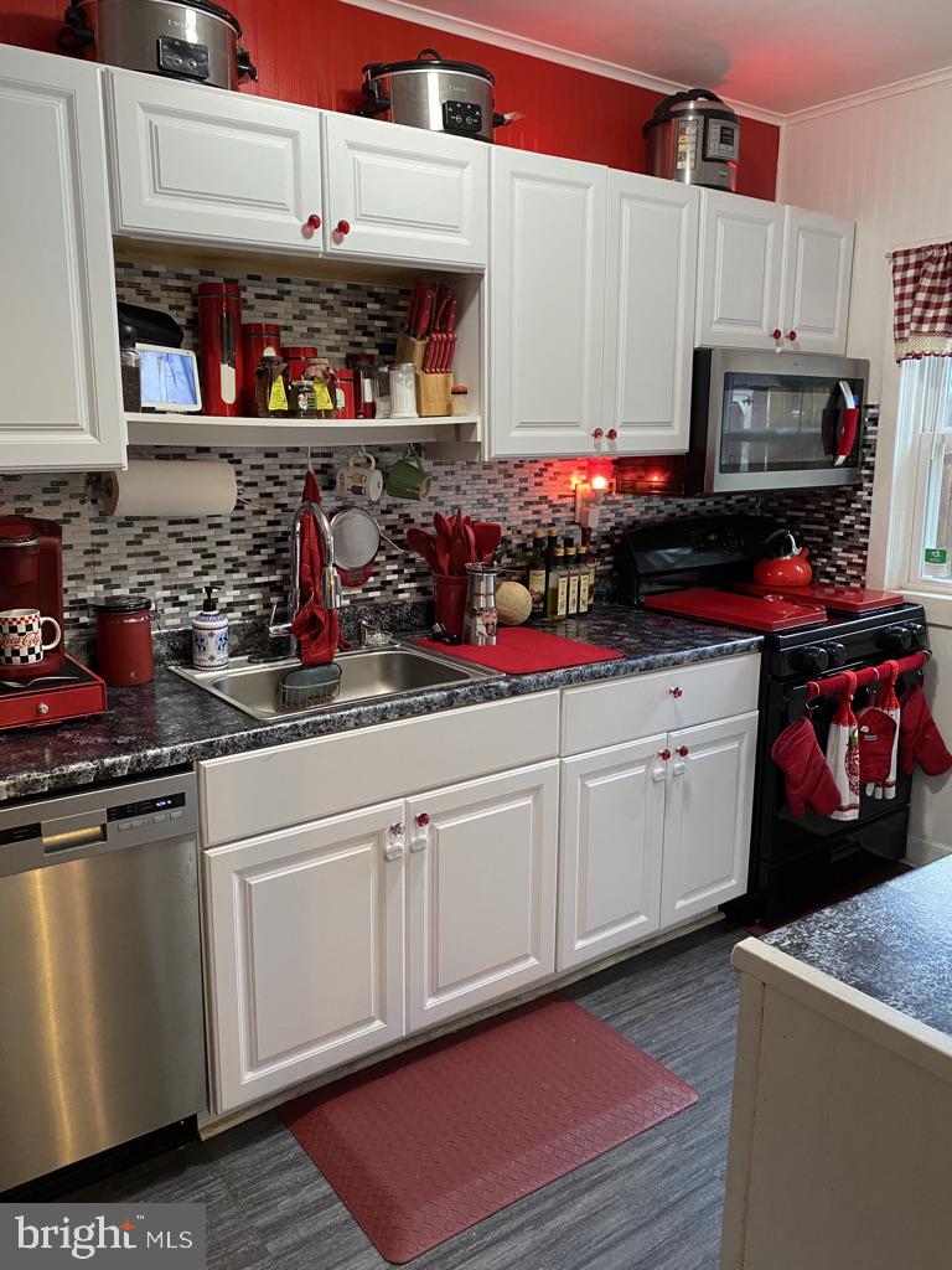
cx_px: 476
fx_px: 953
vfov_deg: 67.3
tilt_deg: -10.8
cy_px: 635
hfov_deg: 53.1
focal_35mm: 26
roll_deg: +0.1
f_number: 1.8
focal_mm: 4.25
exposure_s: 1/60
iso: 250
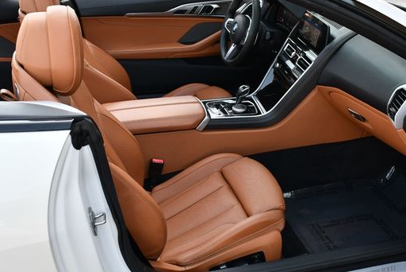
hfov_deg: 43.5
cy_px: 131
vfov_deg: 29.9
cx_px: 224
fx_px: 508
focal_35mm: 45
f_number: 5.6
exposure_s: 1/250
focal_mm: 18
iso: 400
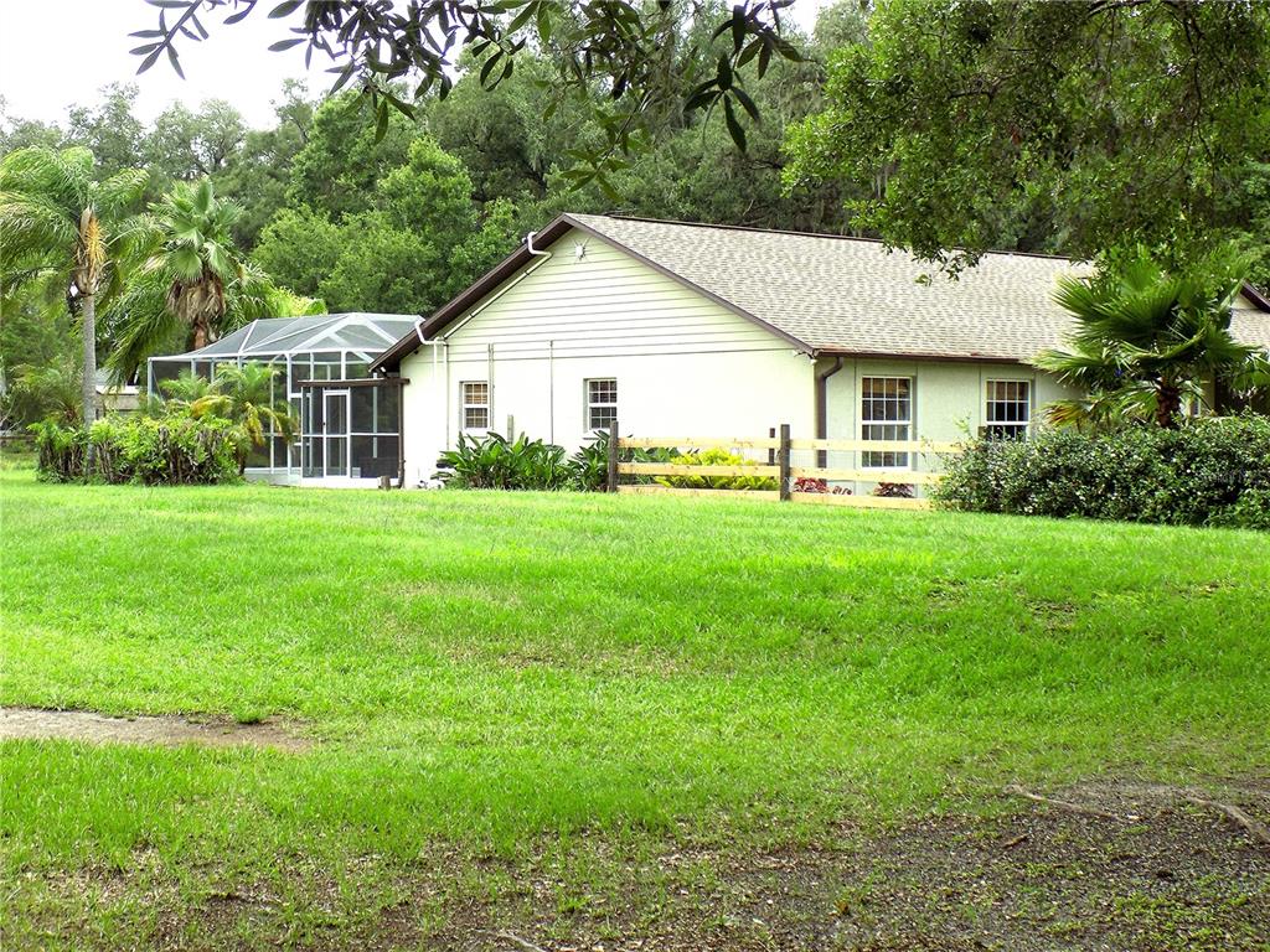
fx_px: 1908
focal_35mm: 52
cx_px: 635
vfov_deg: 28.0
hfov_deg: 36.8
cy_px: 476
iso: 80
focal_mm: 9.3
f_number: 3.9
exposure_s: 1/250
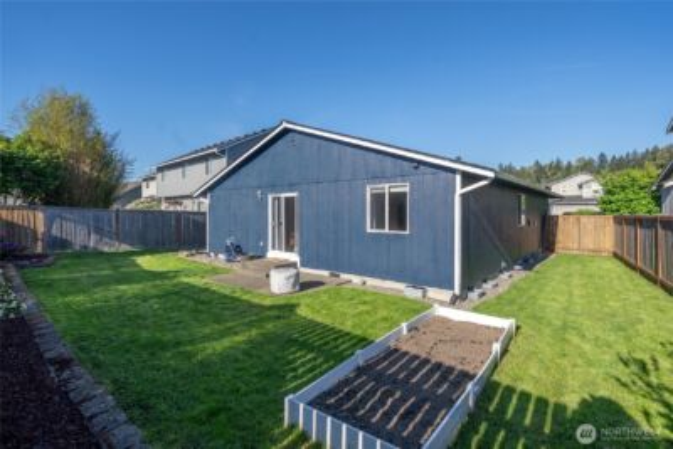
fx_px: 299
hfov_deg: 96.7
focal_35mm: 16
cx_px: 336
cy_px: 224
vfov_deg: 73.8
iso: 80
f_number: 7.1
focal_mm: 16
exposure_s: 1/125
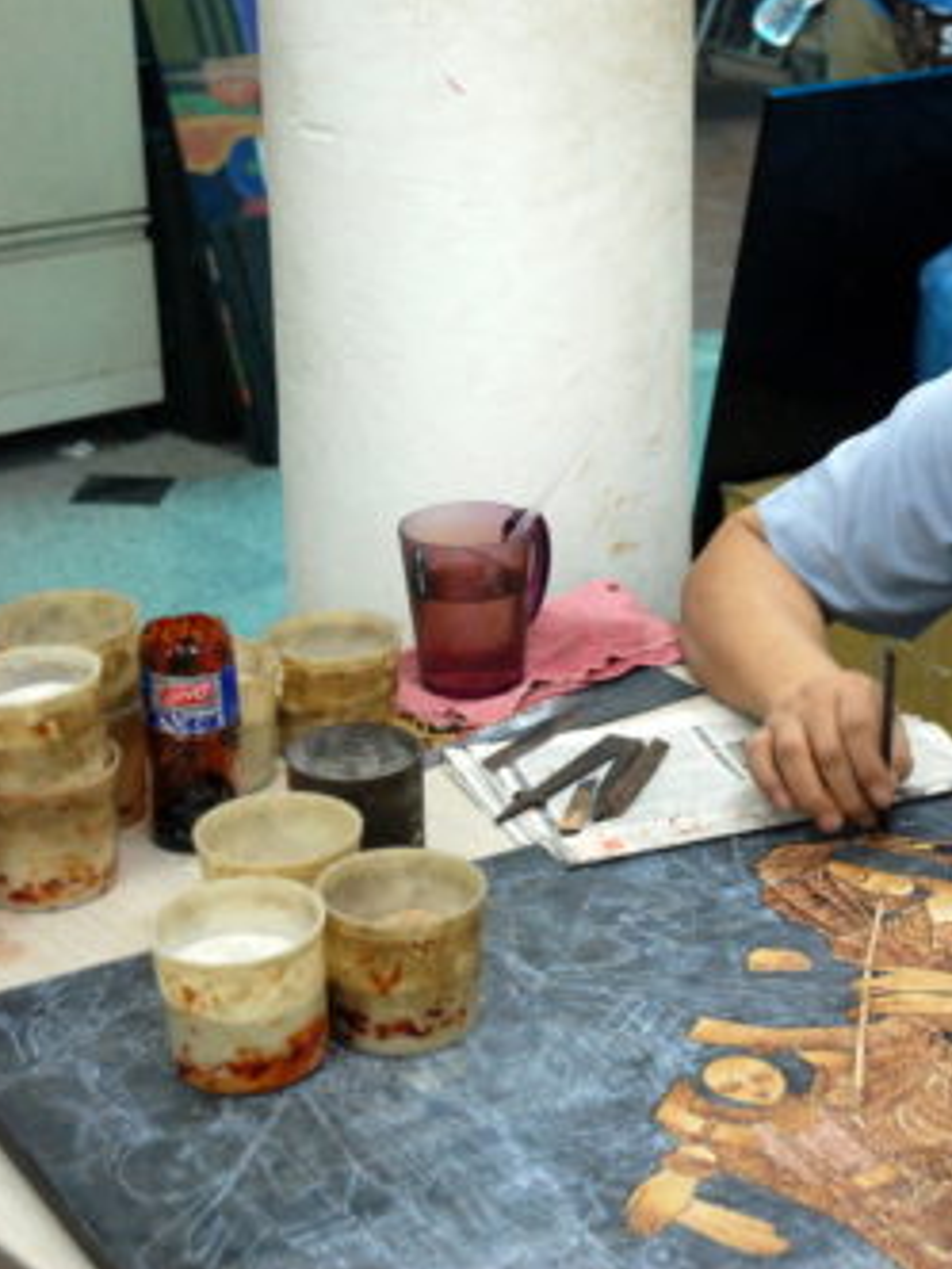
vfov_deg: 26.3
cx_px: 933
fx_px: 2714
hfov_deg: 19.4
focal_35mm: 74
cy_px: 633
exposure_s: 1/80
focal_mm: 34
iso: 800
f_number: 4.2
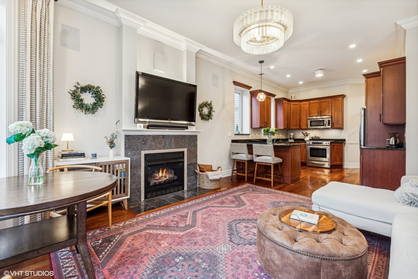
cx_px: 209
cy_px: 140
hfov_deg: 96.7
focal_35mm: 16
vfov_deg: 73.7
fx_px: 186
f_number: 8
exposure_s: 1/4
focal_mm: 16
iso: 320
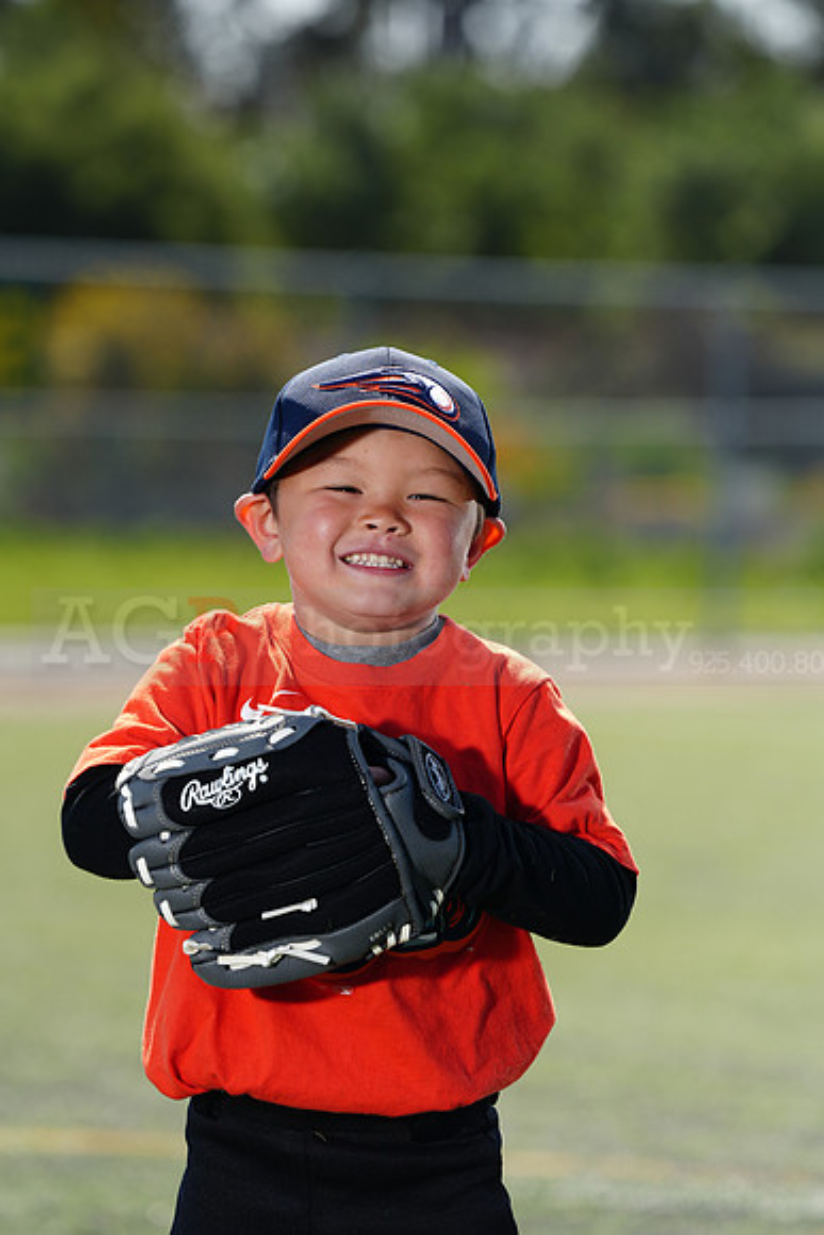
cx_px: 412
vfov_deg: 10.6
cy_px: 618
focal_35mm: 194
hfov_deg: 7.1
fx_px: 6656
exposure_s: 1/250
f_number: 5
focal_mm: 194
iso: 50
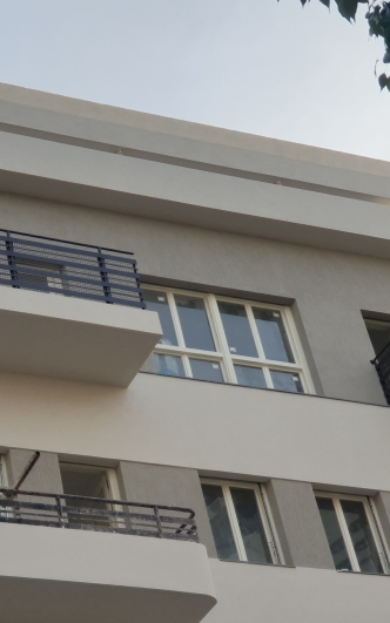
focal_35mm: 83
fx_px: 1411
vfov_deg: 24.9
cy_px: 336
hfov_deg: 15.6
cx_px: 49
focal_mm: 6
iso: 100
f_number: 2.4
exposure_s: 1/481
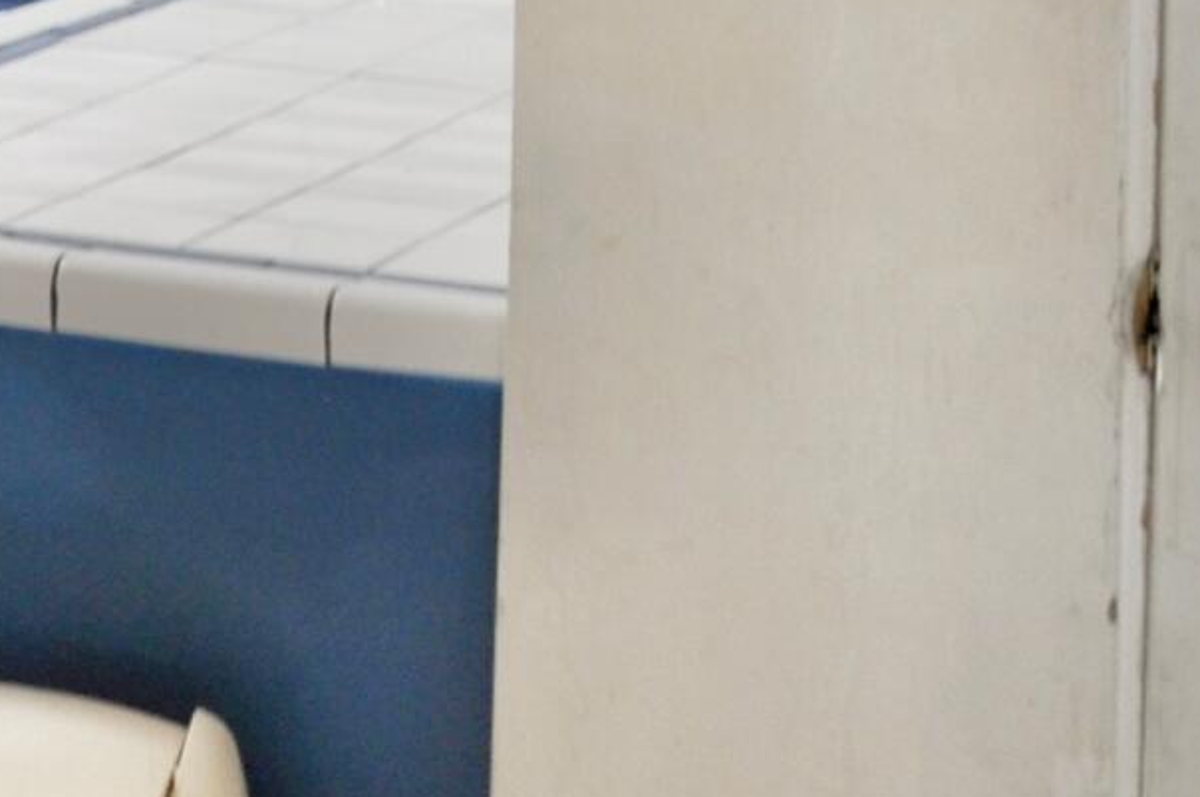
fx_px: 4461
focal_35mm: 134
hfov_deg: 13.0
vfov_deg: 9.7
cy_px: -678
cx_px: -1325
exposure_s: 1/30
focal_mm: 18
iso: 200
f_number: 5.6
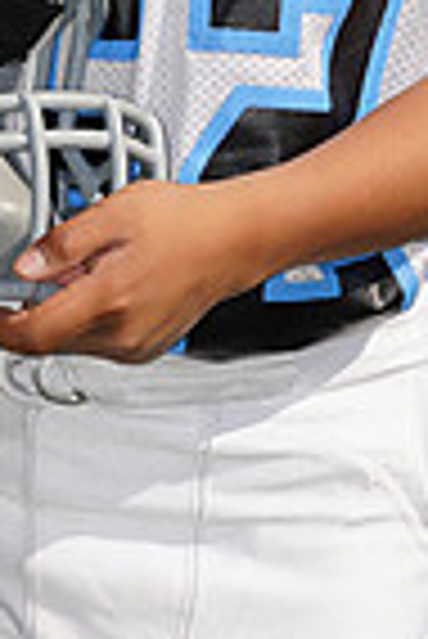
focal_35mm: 840
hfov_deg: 1.6
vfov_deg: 2.4
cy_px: -328
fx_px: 14942
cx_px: 45
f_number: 13
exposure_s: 1/250
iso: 100
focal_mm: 206
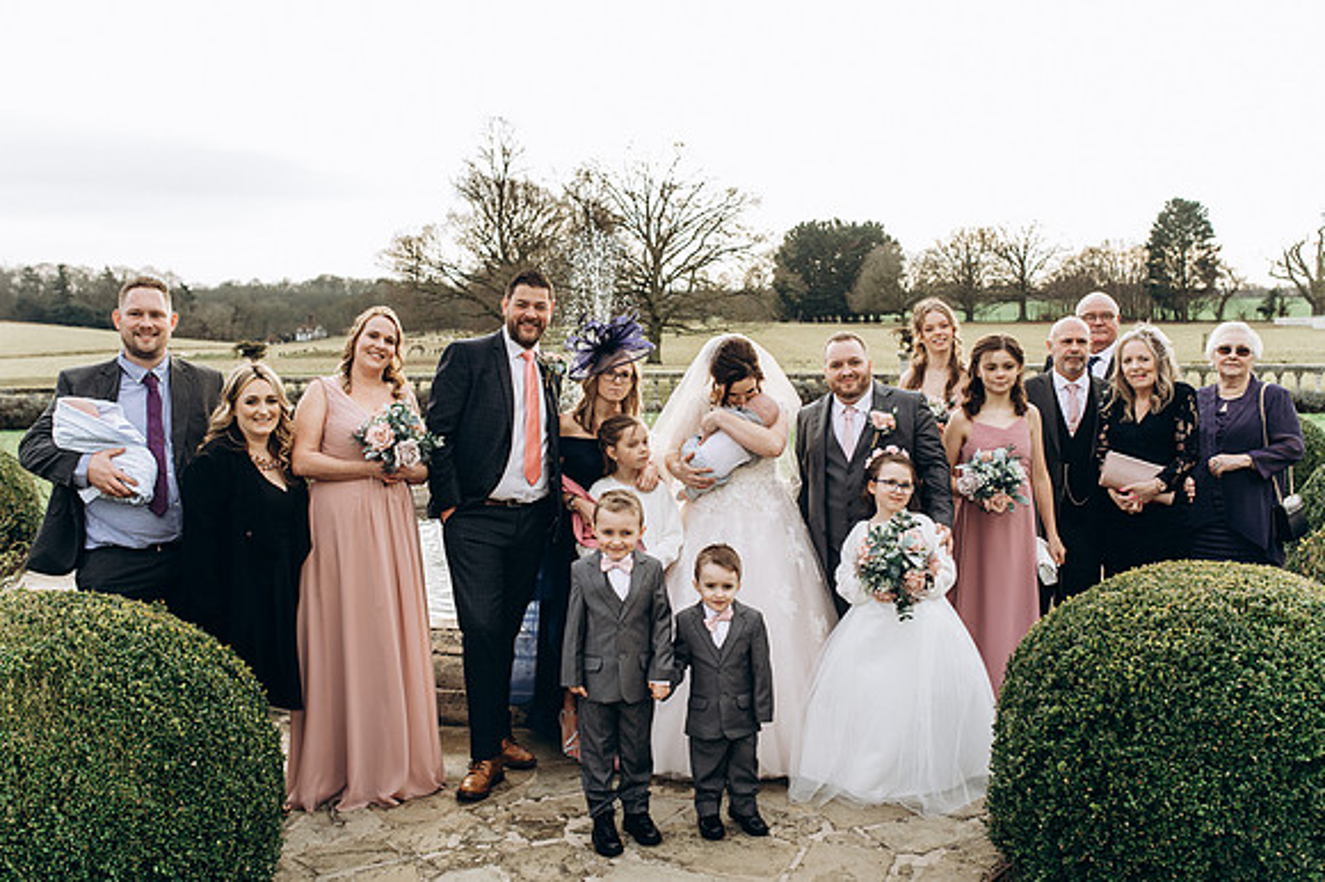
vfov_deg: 36.6
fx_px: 1333
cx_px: 662
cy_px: 441
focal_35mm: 36
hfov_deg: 52.8
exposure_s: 1/250
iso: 160
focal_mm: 35
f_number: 4.5
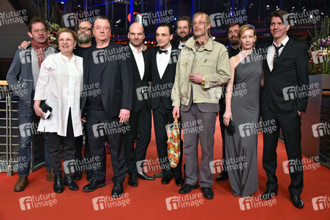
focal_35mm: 36
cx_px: 165
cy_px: 110
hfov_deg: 53.2
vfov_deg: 36.8
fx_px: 330
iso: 3200
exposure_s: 1/250
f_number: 5
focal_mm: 36
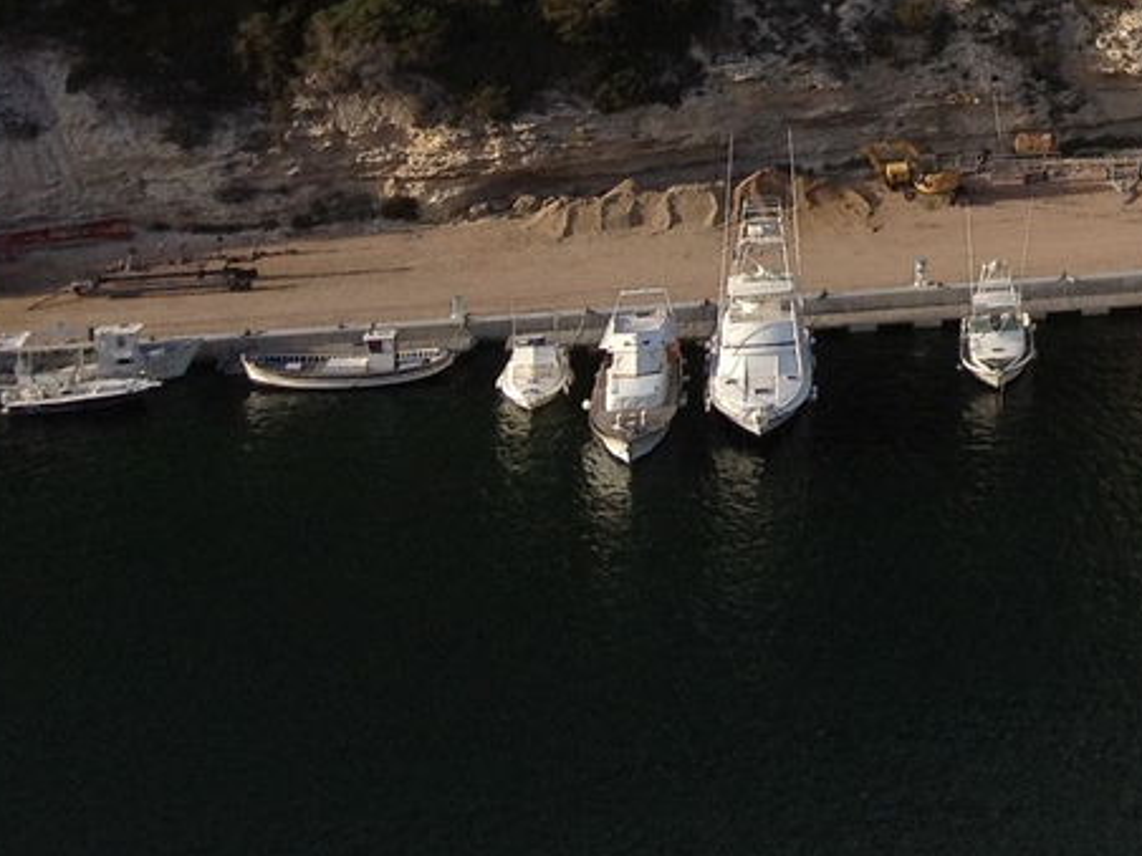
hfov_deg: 14.4
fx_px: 4091
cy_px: -553
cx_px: 1905
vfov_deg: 11.3
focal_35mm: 124
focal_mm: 4.28
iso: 64
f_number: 2.4
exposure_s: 1/1104
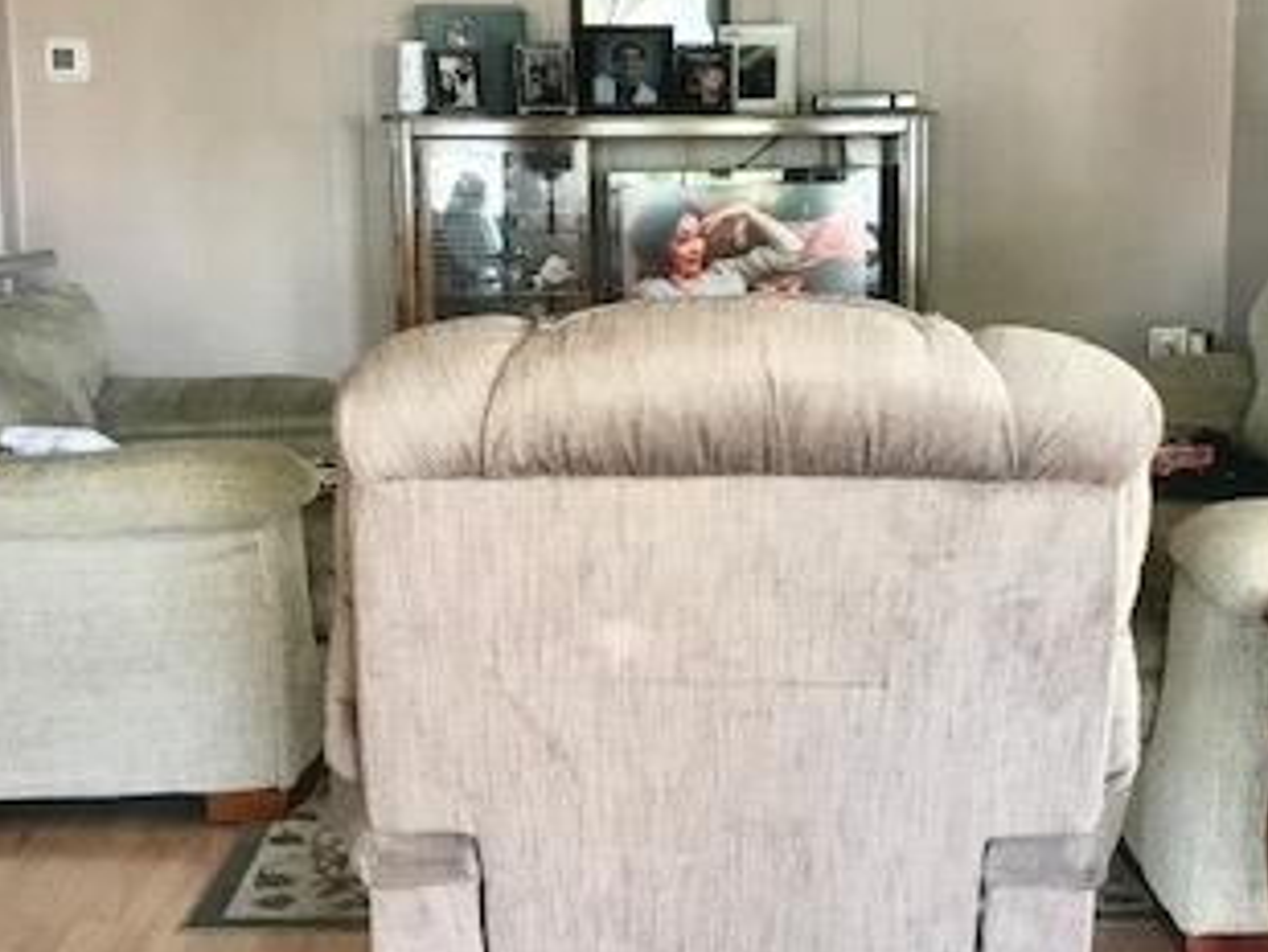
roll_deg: +0.7
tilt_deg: -9.4
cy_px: 509
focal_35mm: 58
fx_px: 2125
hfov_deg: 33.2
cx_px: 710
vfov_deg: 25.2
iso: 40
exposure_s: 1/20
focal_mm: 3.99
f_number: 1.8
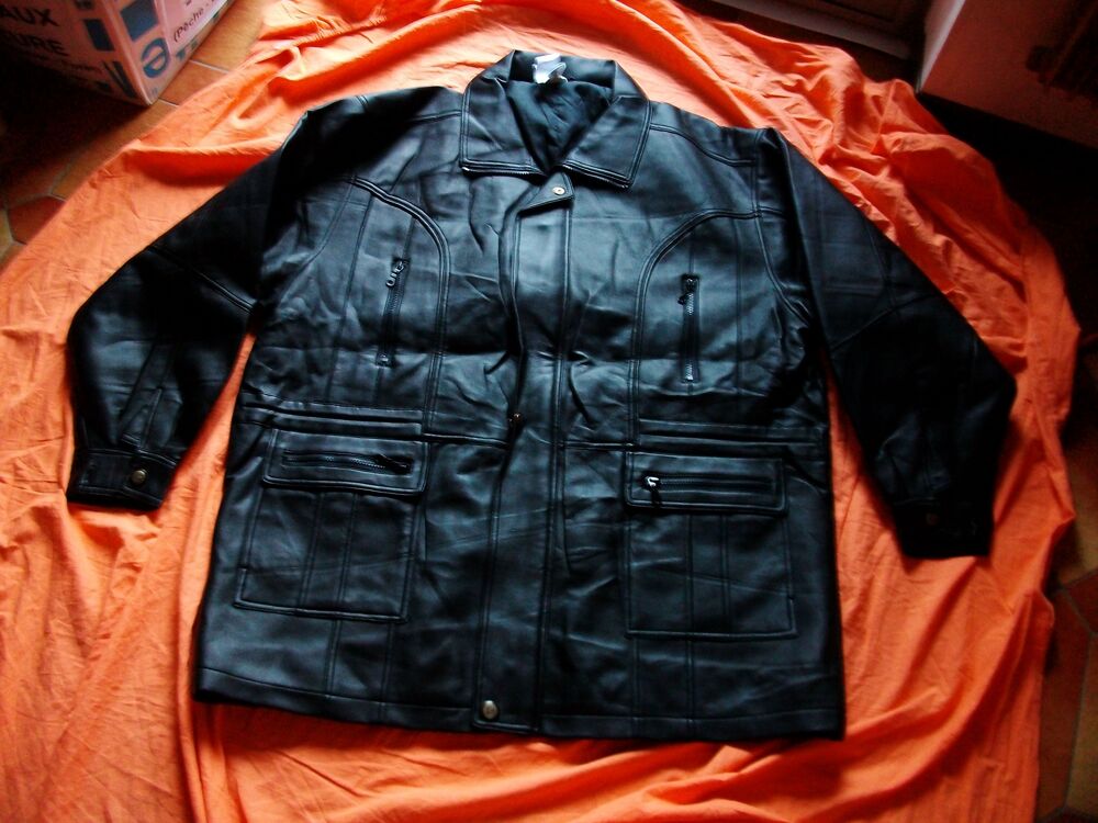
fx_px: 1015
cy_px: 412
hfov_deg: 56.8
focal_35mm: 32
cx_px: 549
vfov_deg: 44.2
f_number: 2.9
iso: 200
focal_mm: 5.7
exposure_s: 1/8
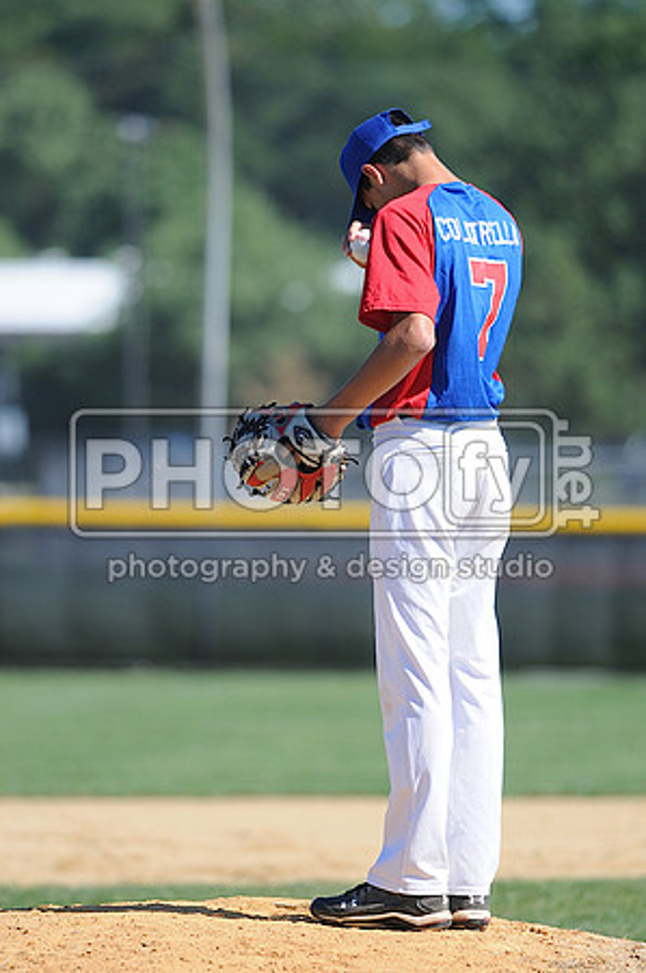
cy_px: 486
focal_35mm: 450
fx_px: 12140
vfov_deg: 4.6
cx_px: 323
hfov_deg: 3.0
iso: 200
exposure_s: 1/1250
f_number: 4
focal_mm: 300
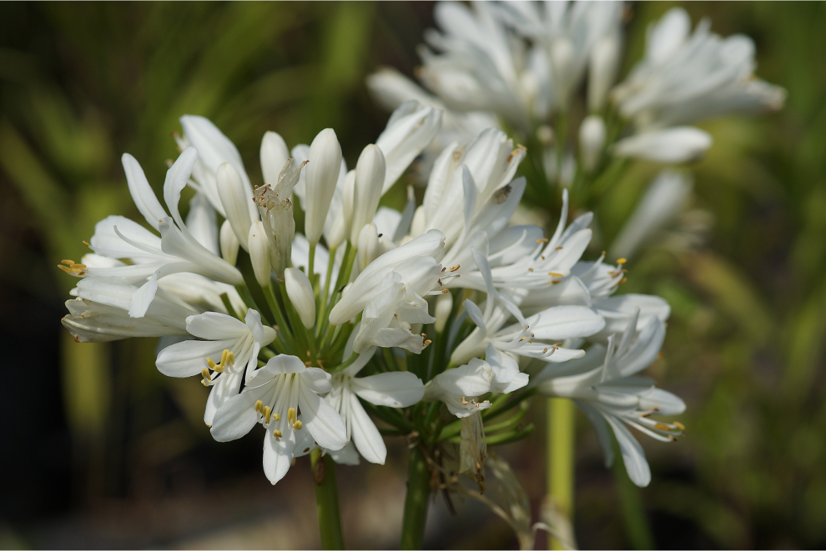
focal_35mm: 150
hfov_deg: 13.7
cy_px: 276
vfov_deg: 9.1
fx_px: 3441
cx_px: 413
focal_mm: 100
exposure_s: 1/800
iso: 100
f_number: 6.3
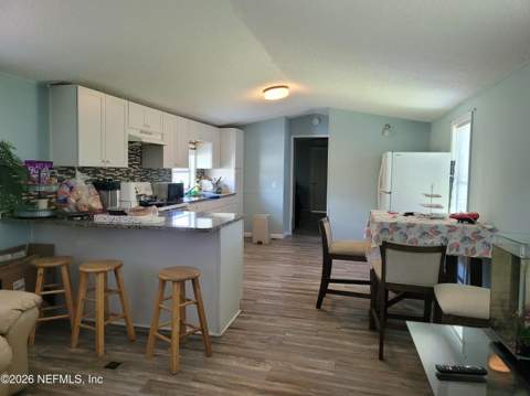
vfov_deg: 53.0
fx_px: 398
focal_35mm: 26
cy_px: 198
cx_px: 265
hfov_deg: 67.4
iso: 250
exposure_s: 1/120
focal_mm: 5
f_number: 1.8
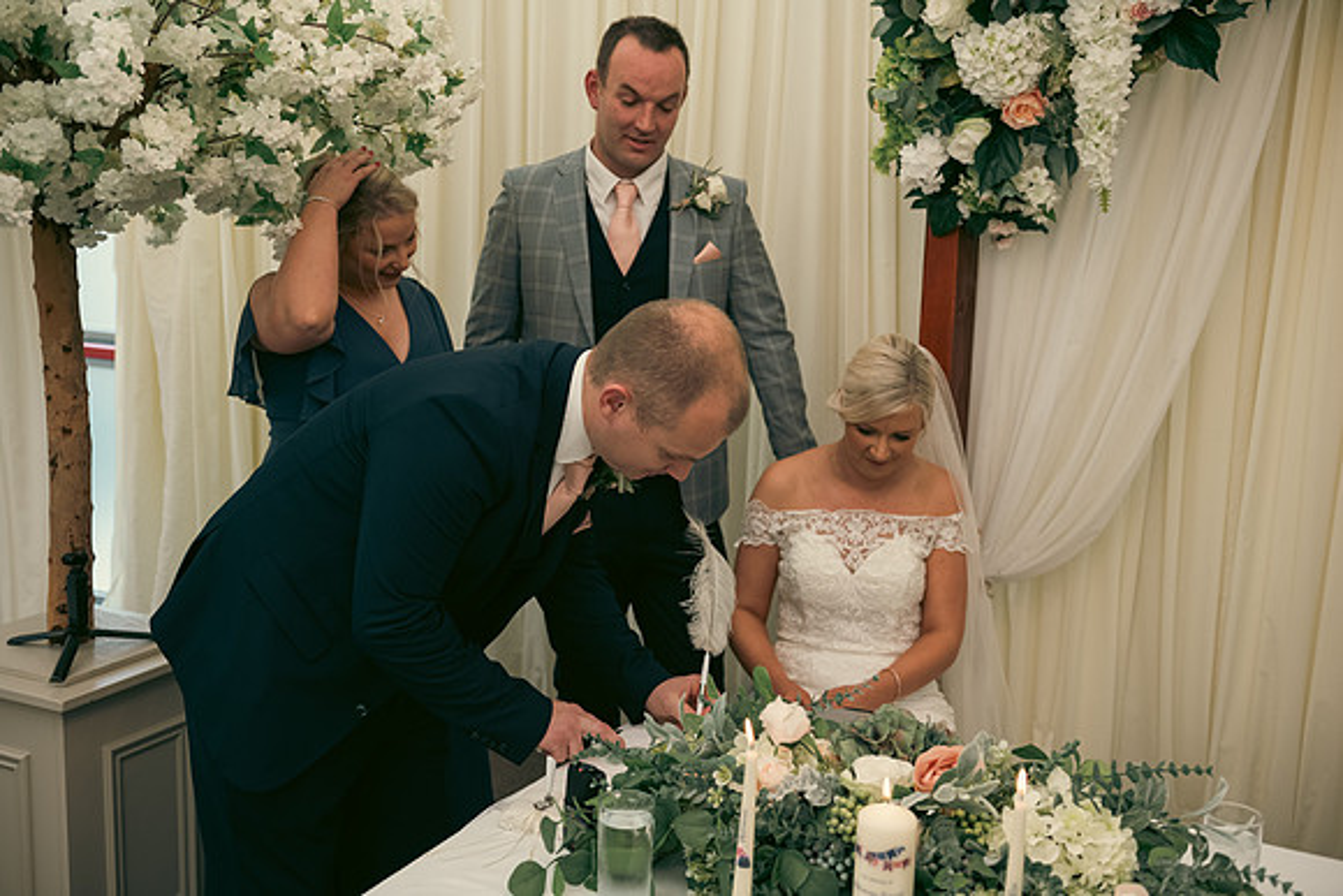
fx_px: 1493
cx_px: 672
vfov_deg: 33.4
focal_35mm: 40
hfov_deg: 48.4
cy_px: 448
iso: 500
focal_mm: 40
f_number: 3.5
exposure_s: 1/160
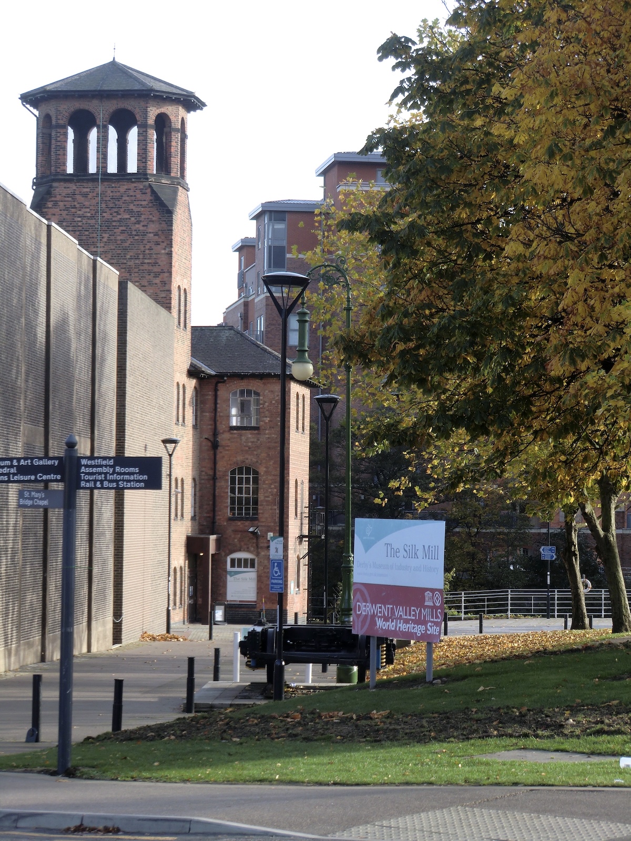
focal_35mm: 105
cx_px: 316
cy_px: 420
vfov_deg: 18.7
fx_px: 2552
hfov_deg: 14.1
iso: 80
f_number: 5
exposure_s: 1/100
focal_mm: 18.8
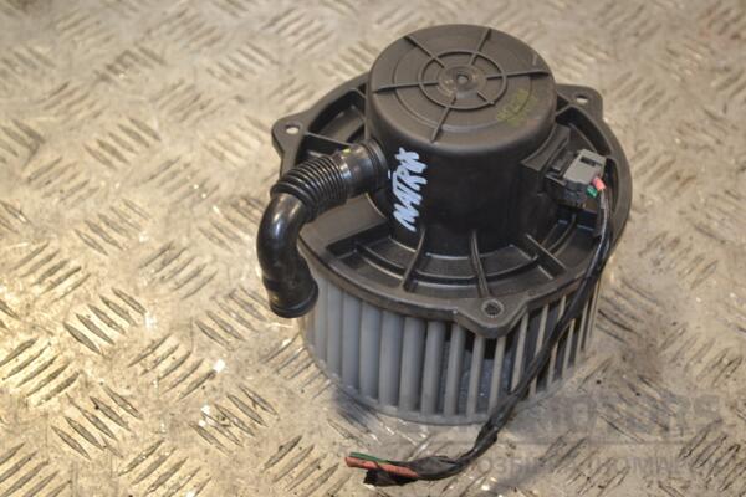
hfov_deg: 27.0
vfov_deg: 18.2
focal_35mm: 75
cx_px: 373
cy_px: 248
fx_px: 1554
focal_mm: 50
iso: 400
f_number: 5.6
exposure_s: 1/60
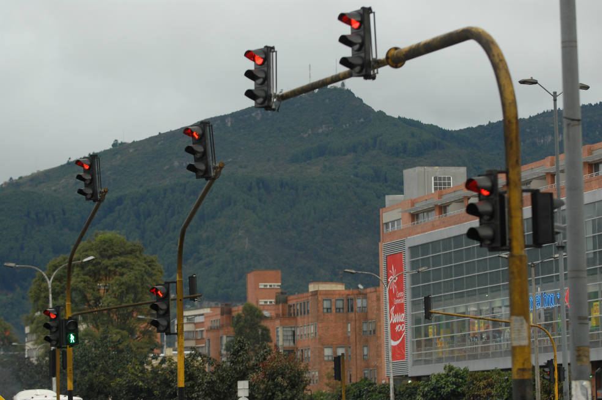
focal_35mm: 147
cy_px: 200
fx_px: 2457
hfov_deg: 14.0
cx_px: 301
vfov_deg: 9.3
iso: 250
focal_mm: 98
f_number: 4
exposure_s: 1/400
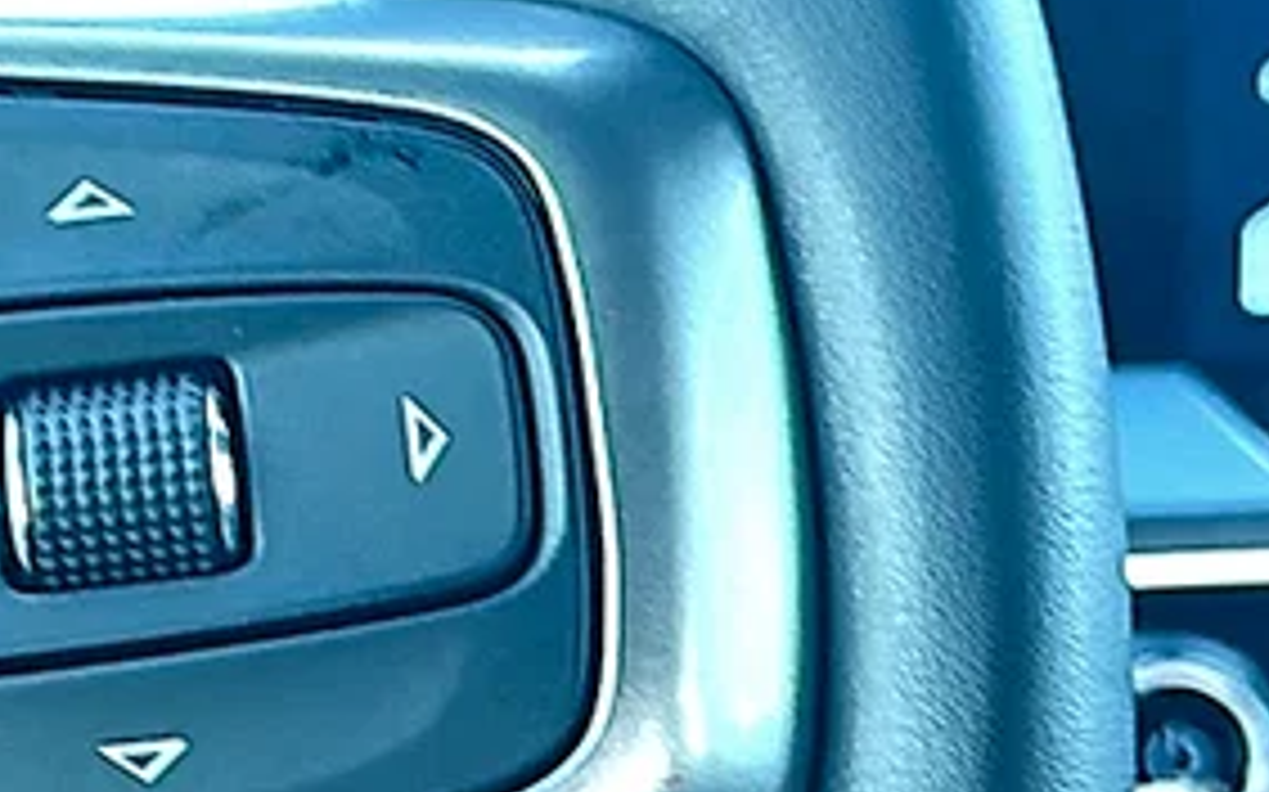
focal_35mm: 113
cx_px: 40
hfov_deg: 18.1
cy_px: 389
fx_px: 3906
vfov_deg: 11.6
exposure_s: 1/50
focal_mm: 6.86
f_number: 1.78
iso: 64
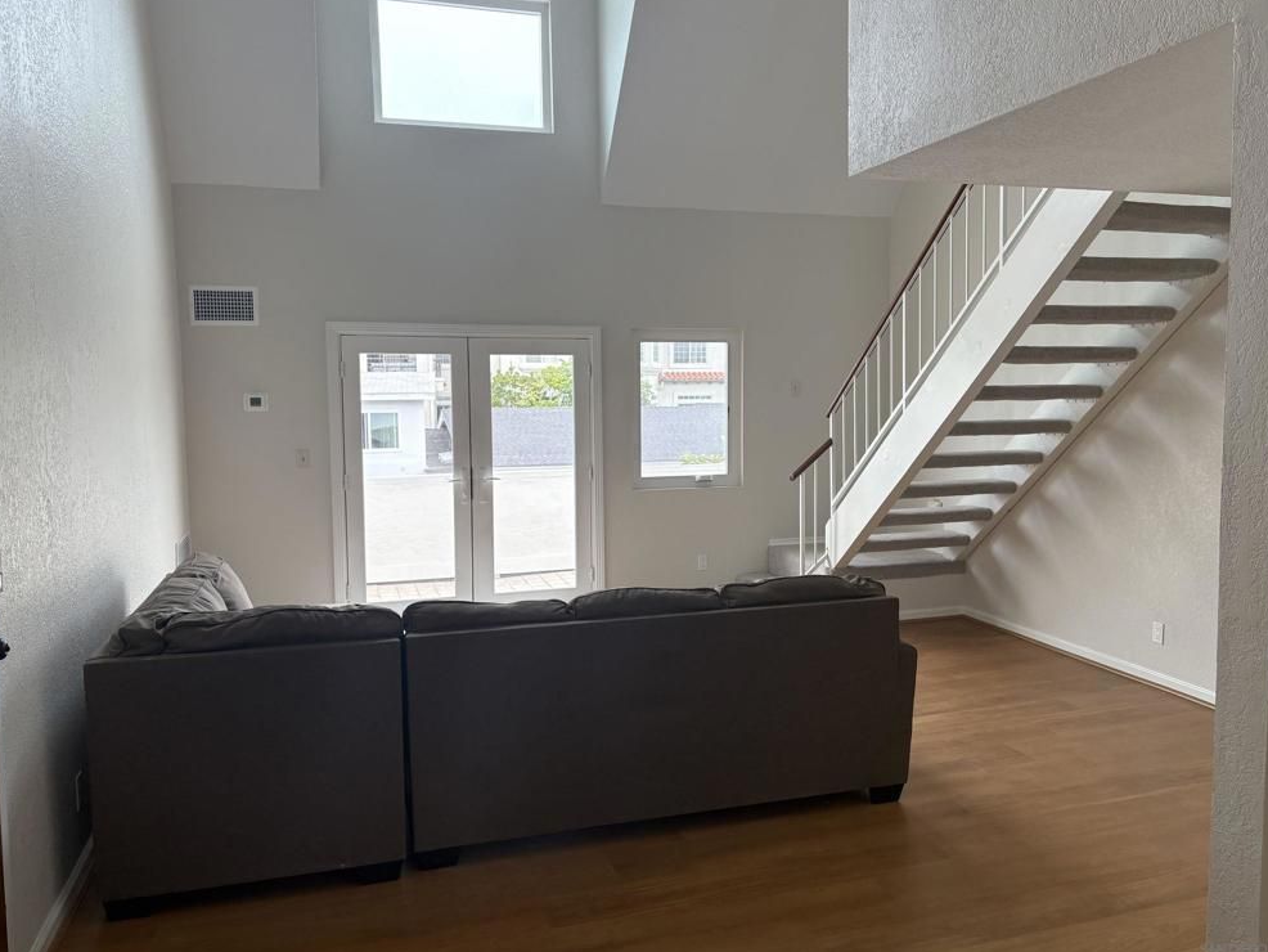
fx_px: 989
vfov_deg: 51.4
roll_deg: +1.0
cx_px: 644
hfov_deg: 65.3
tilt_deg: -3.6
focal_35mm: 27
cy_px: 464
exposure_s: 1/232
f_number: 1.6
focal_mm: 5.96
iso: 64
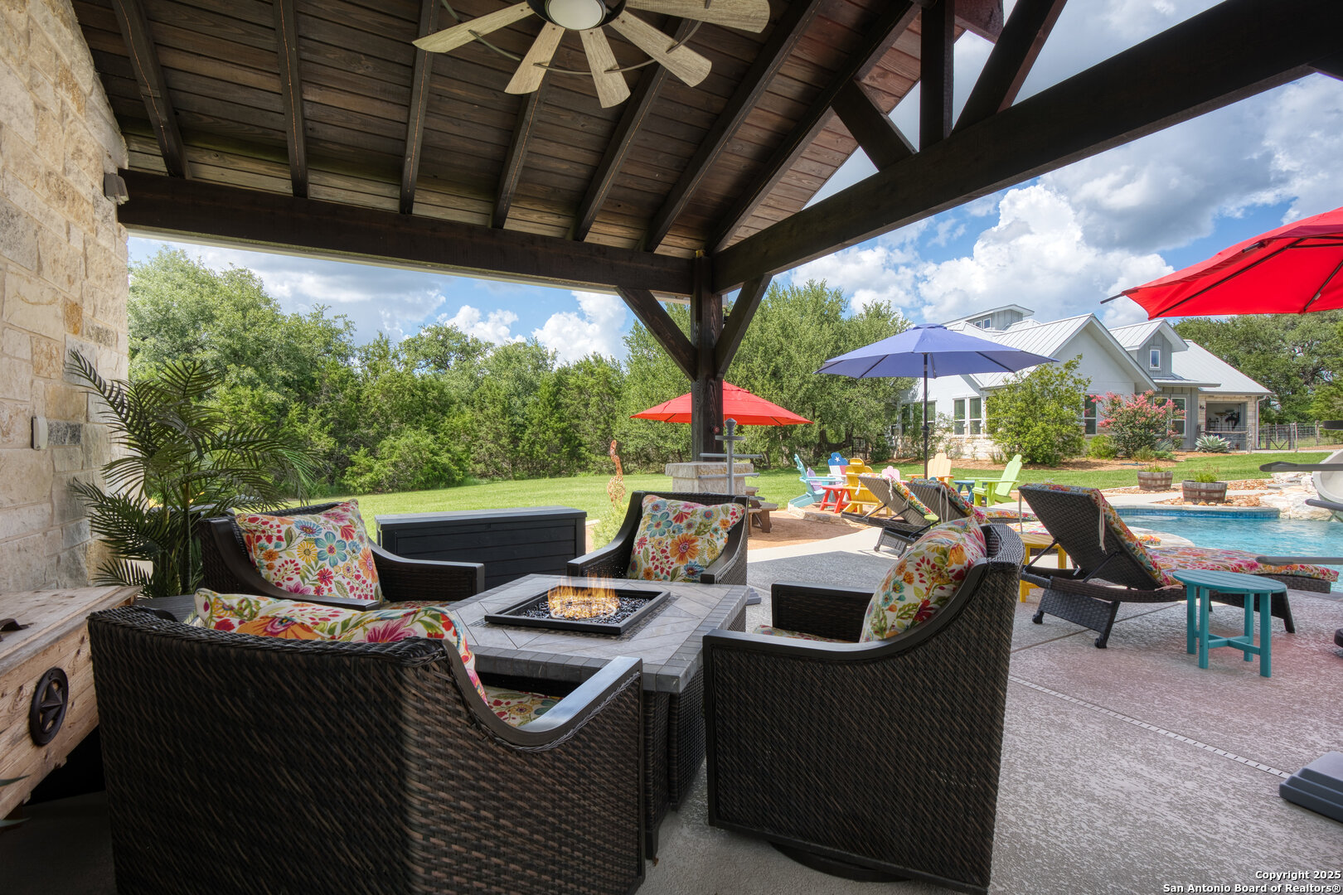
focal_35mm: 16
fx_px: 597
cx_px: 672
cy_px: 448
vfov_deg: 73.7
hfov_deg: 96.7
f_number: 11
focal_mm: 16
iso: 100
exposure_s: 1/10
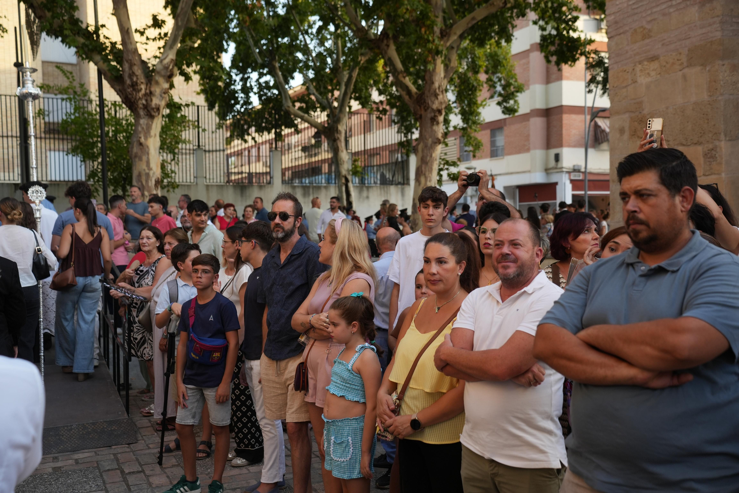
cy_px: 246
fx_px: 780
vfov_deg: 35.0
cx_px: 370
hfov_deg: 50.7
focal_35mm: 38
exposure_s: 1/320
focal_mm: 38
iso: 320
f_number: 3.5
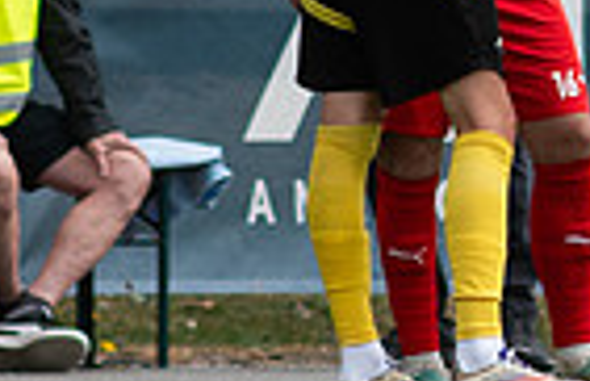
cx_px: 613
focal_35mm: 3213
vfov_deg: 0.4
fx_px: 52142
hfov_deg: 0.6
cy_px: 18
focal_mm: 300
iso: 160
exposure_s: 1/1600
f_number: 3.2
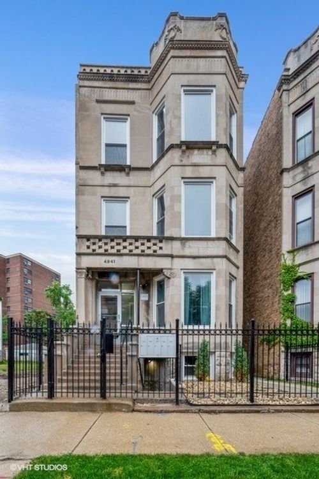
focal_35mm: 15
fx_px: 199
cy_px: 240
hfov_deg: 77.3
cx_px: 160
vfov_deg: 100.4
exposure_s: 1/4
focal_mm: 15
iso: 100
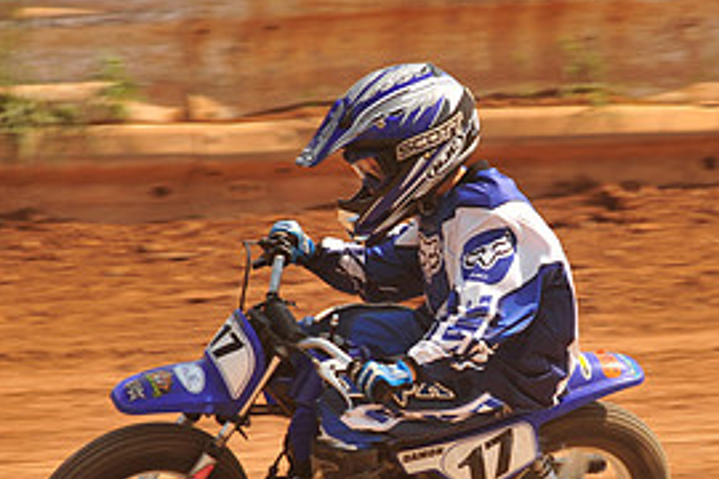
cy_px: 351
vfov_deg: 3.2
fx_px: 8587
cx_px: 514
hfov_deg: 4.8
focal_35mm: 430
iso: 200
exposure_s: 1/400
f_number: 9
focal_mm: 200
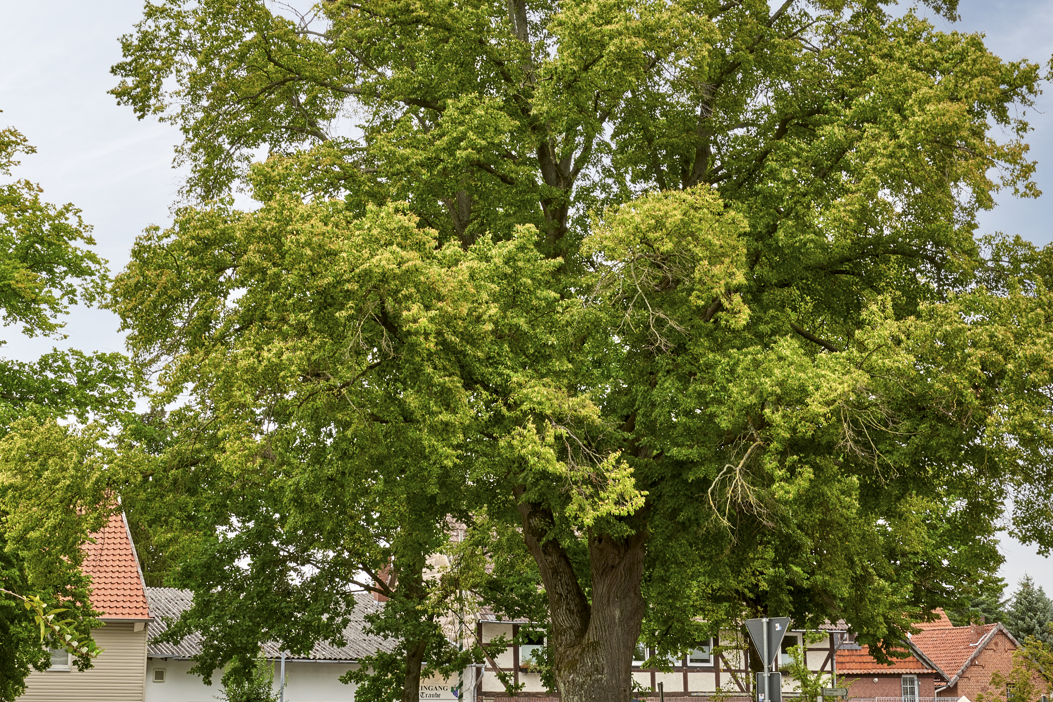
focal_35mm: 56
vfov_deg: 24.3
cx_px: 505
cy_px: 343
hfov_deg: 35.7
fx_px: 1633
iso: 200
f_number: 11
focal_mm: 33.5
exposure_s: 1/80
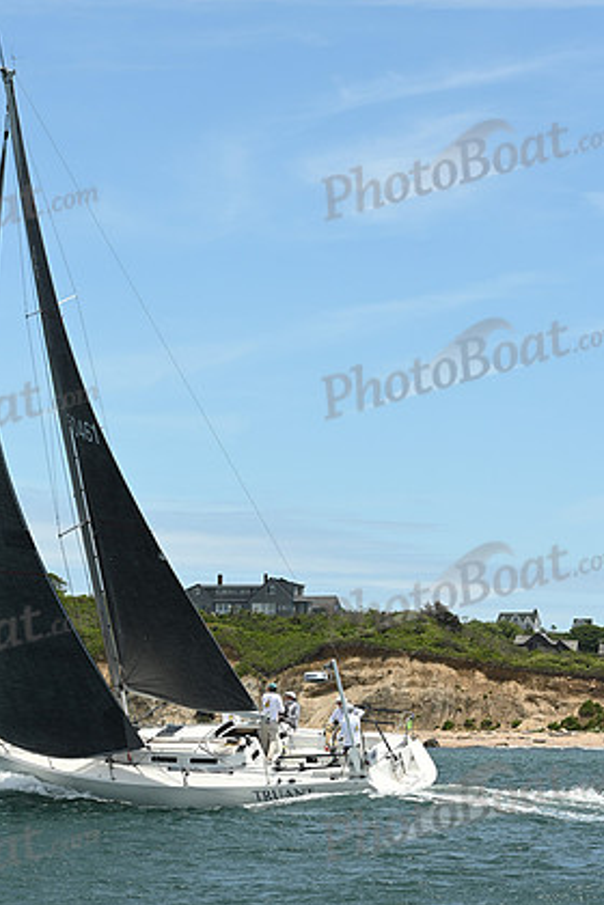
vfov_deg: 16.1
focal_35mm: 127
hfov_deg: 10.8
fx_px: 3196
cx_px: 210
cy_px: 506
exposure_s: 1/1000
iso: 320
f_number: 7.1
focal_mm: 92
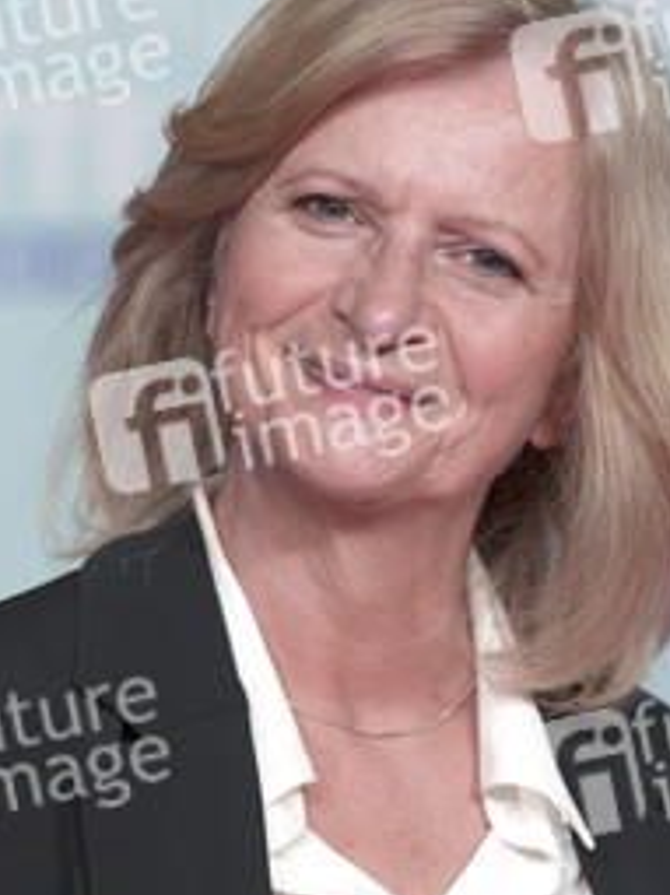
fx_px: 7800
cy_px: 586
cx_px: 372
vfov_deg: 6.6
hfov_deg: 4.9
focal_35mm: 302
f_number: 4
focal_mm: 200
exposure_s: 1/250
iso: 500
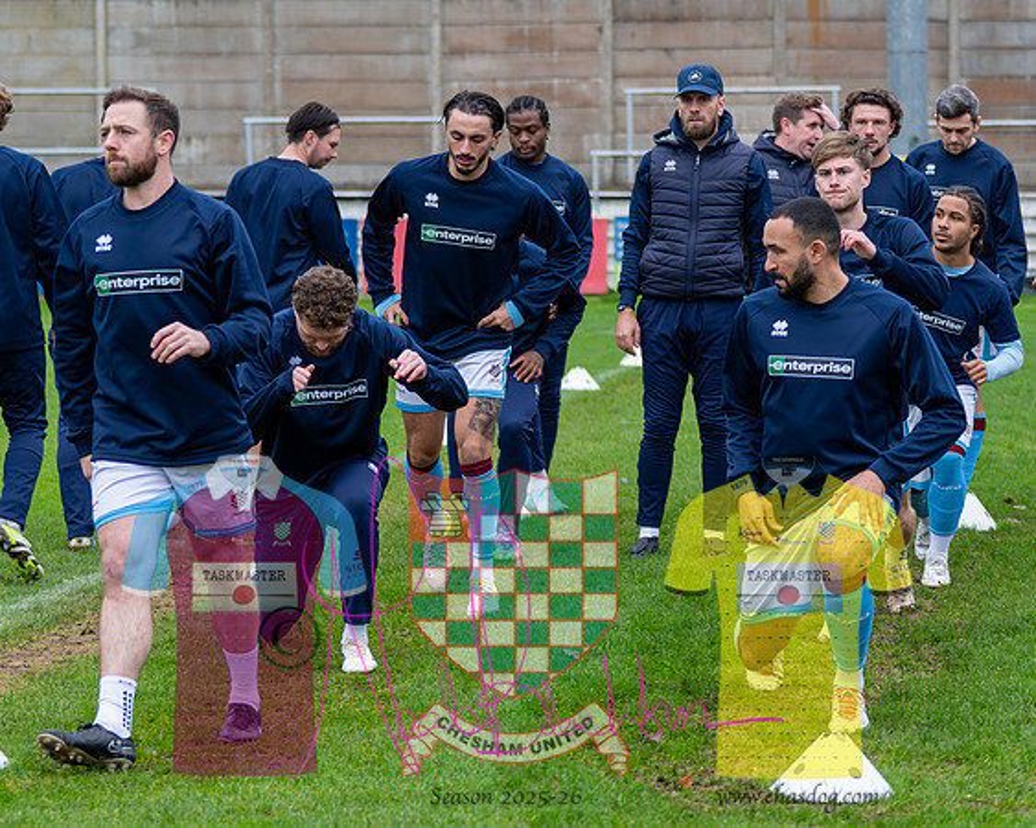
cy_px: 385
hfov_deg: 13.3
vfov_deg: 10.7
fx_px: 4441
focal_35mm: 145
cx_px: 640
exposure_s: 1/1000
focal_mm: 67
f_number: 2.5
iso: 1250
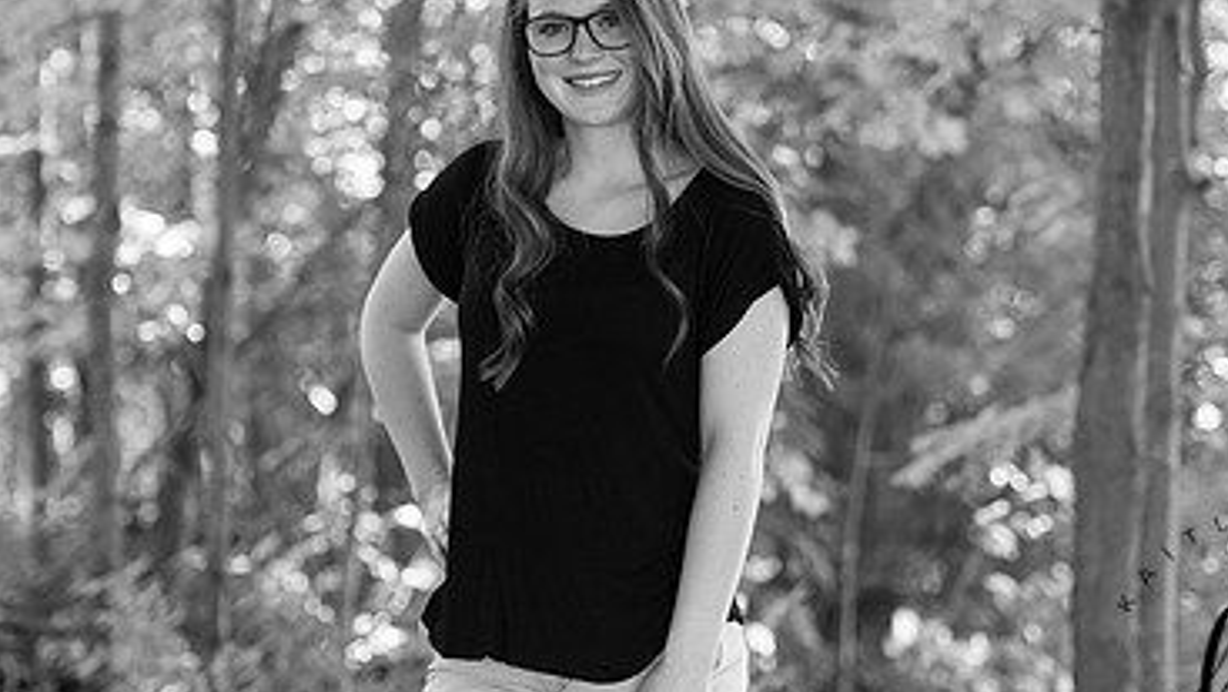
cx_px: 612
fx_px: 4203
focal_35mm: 129
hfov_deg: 16.6
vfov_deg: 9.4
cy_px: 259
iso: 400
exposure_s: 1/200
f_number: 2.8
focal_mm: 78
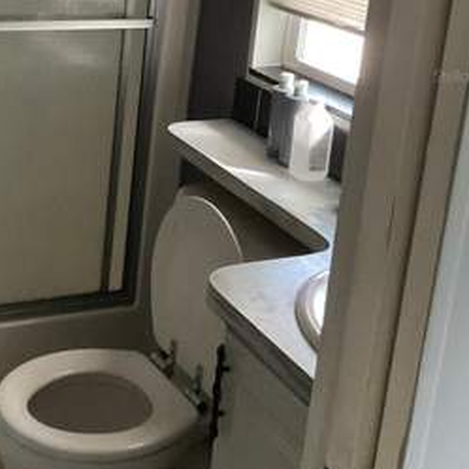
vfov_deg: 25.5
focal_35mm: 66
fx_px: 1012
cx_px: 53
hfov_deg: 25.3
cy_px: 75
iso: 500
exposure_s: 1/30
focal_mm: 3
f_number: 1.8
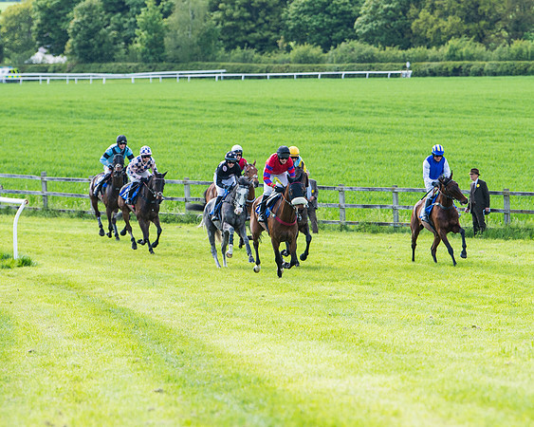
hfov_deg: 6.5
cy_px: 211
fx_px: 4704
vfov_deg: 5.2
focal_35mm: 298
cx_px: 333
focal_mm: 165
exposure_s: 1/1250
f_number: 4
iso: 400
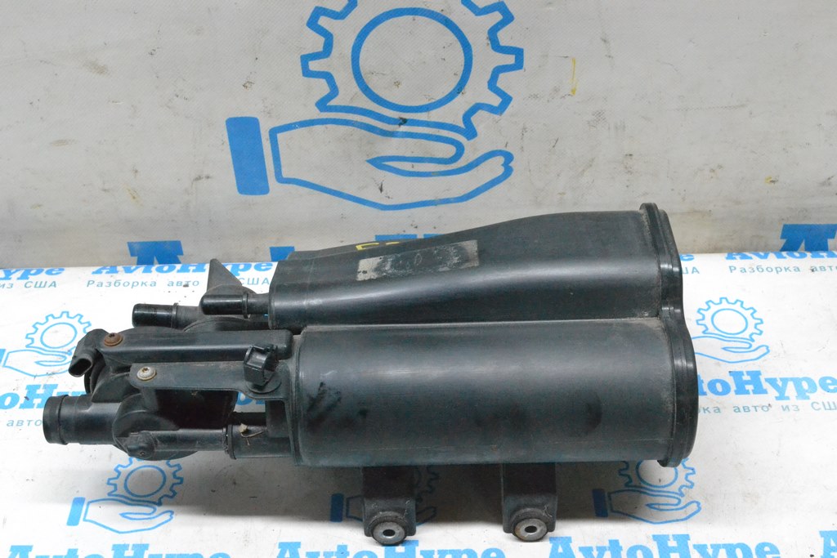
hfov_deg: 41.1
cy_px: 279
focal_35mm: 48
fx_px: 1116
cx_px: 418
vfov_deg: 28.1
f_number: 9
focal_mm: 32
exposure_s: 1/160
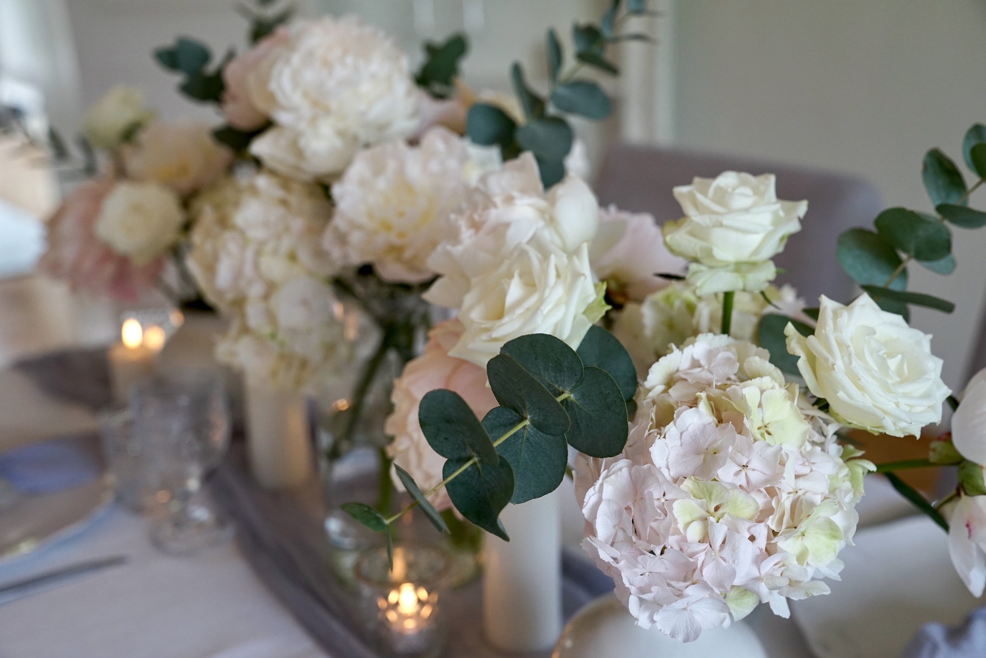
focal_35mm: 49
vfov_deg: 27.5
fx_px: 1342
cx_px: 493
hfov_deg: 40.3
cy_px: 329
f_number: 4
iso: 800
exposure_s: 1/160
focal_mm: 49
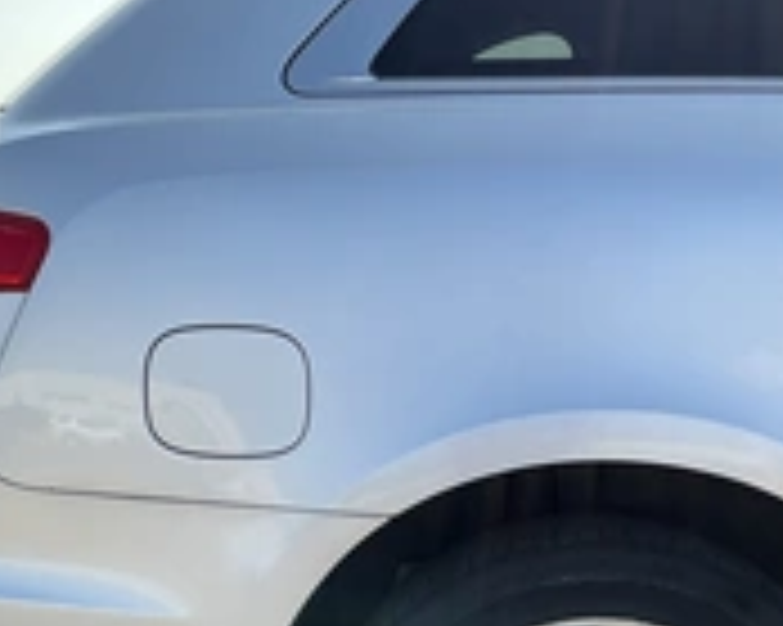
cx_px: 346
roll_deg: -0.4
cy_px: 545
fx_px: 1459
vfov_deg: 23.6
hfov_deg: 30.0
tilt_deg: -7.2
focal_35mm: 63
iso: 25
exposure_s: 1/978
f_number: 1.8
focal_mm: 3
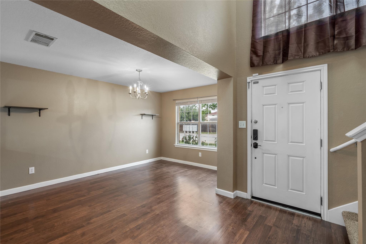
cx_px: 183
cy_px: 122
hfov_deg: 96.7
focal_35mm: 16
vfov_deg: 73.7
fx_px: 163
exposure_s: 1/1.25
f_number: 8
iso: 500
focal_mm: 16
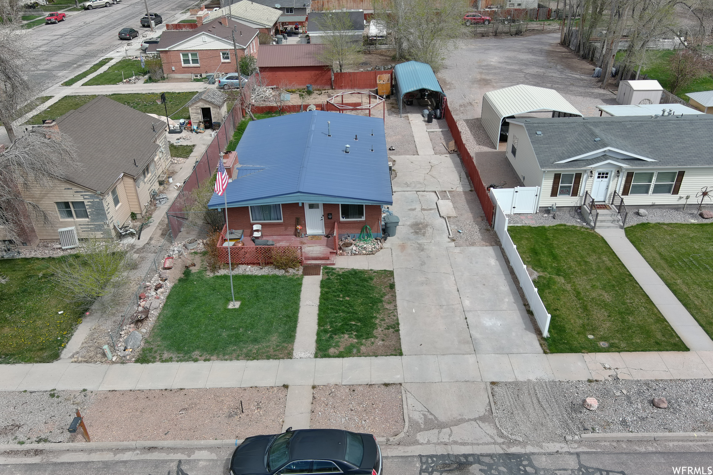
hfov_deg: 63.7
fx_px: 574
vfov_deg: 45.0
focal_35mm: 29
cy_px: 238
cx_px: 356
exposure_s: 1/1250
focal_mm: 10.13
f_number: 2.8
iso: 100
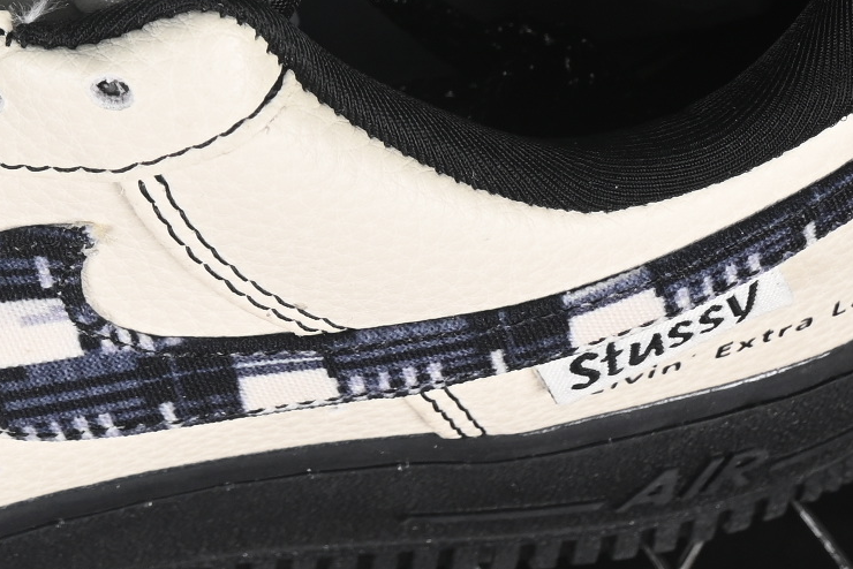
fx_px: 6684
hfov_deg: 7.2
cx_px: -214
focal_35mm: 282
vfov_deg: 4.8
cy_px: -261
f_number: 7.1
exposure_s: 1/60
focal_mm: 50
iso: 160
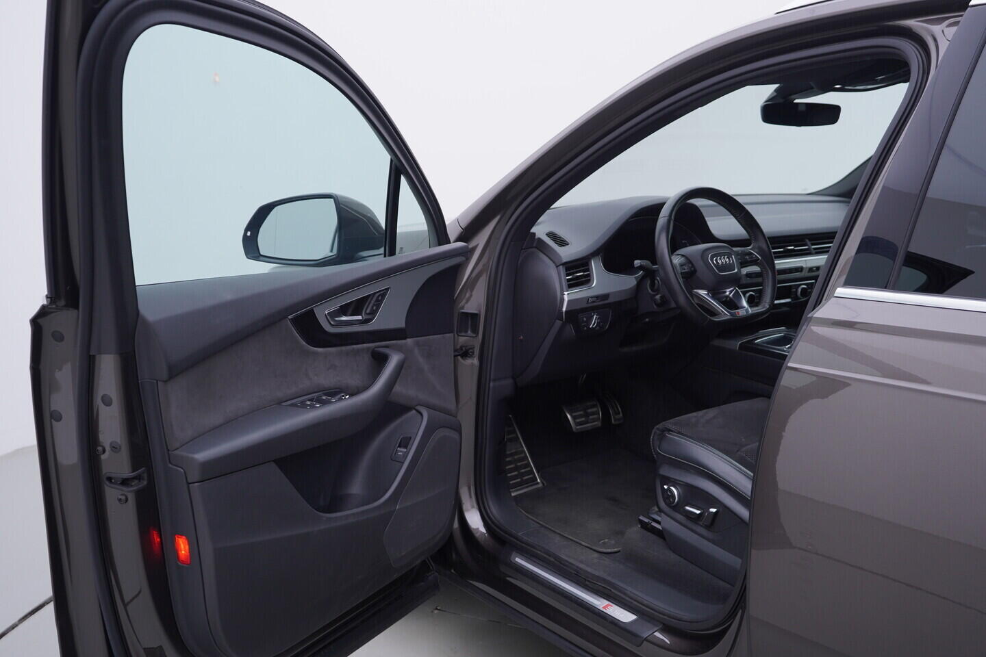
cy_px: 328
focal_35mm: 36
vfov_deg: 36.9
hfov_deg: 53.1
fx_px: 986
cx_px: 493
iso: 125
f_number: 4
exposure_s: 1/60
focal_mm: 24
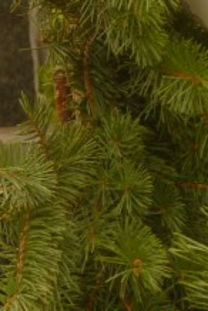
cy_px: 58
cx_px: -195
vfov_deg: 5.4
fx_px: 3265
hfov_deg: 3.6
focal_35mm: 378
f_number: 4.9
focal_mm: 22.1
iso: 200
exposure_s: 1/80
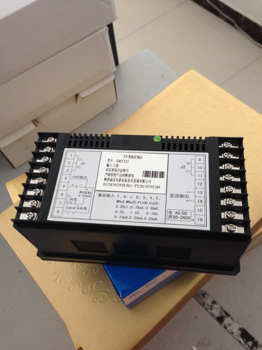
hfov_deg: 42.9
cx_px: 131
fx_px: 333
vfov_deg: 55.4
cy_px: 175
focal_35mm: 33
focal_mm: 4.12
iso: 250
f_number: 2.4
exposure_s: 1/20
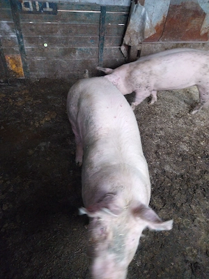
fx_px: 209
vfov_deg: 67.3
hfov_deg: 53.1
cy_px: 140
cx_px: 104
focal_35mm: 26
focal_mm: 4
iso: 200
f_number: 1.8
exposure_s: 1/50
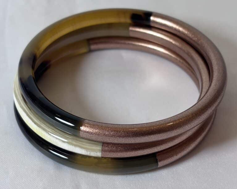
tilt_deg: -40.9
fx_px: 477
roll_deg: -1.1
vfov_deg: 22.5
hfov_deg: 27.9
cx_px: 118
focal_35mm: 68
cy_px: 87
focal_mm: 5.96
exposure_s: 1/100
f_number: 1.6
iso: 25
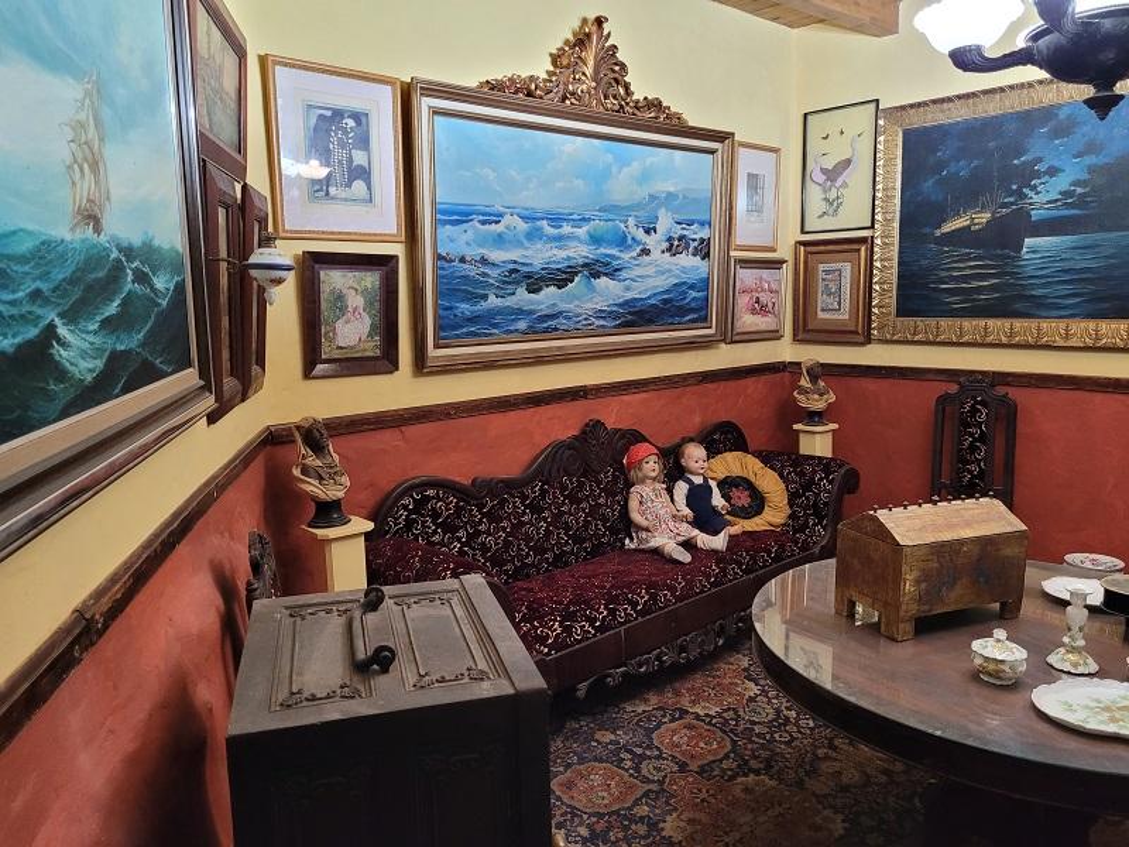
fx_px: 848
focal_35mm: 26
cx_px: 564
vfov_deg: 53.1
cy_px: 424
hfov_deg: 67.3
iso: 640
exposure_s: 1/50
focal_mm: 5.4
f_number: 1.8
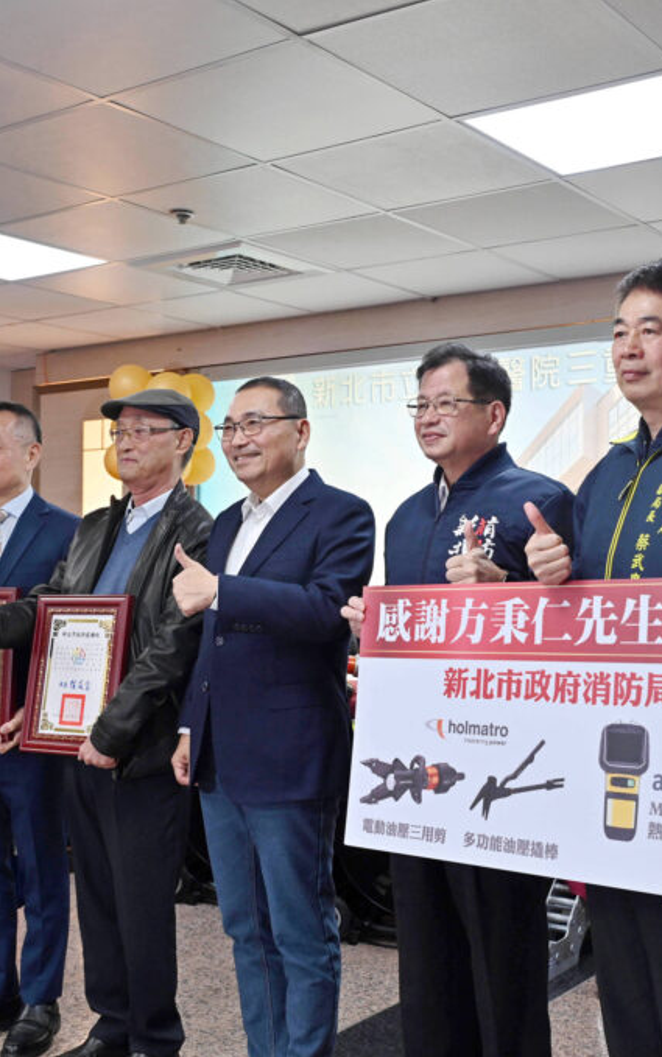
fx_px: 1240
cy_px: 529
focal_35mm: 43
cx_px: 335
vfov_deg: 46.2
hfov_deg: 29.9
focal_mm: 28
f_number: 4.5
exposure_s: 1/125
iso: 640
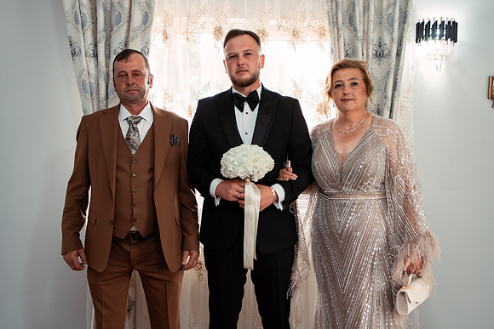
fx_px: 527
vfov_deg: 34.7
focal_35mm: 38
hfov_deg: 50.2
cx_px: 242
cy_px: 172
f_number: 2.8
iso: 500
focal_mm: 35
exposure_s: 1/250
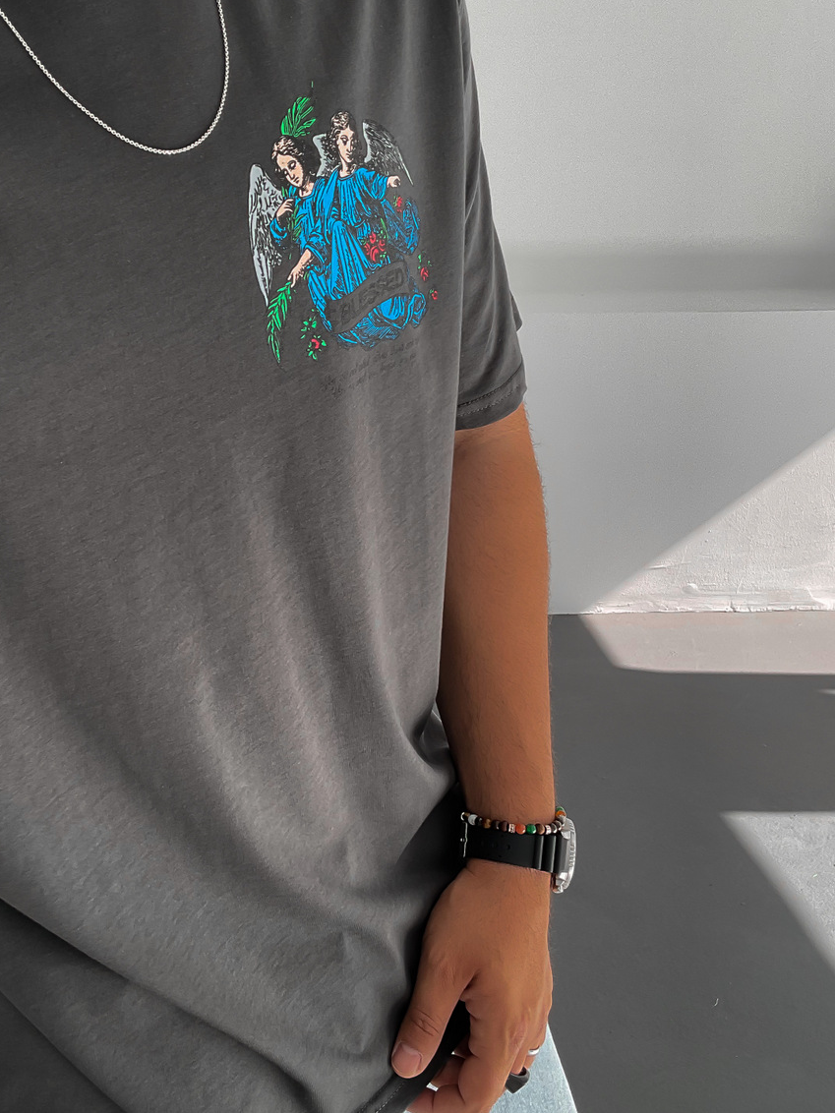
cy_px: 556
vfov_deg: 45.8
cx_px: 253
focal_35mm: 41
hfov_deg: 34.7
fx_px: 1319
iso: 16
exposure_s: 1/125
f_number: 1.8
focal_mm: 3
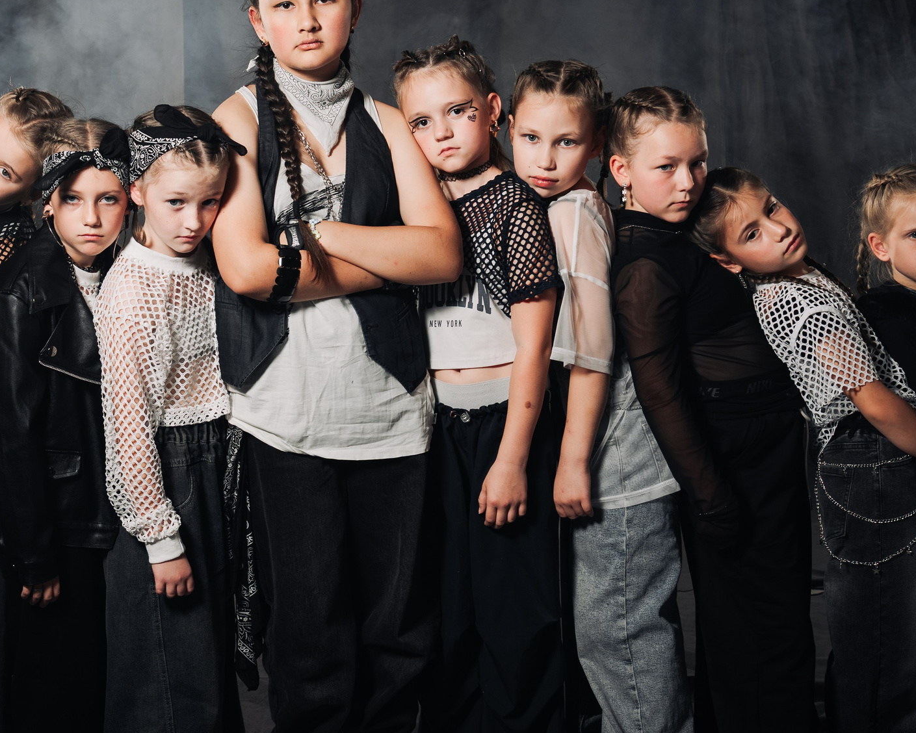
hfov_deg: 27.8
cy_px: 321
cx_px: 321
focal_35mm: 68
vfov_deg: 22.5
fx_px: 1844
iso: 800
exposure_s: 1/125
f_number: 5
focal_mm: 38
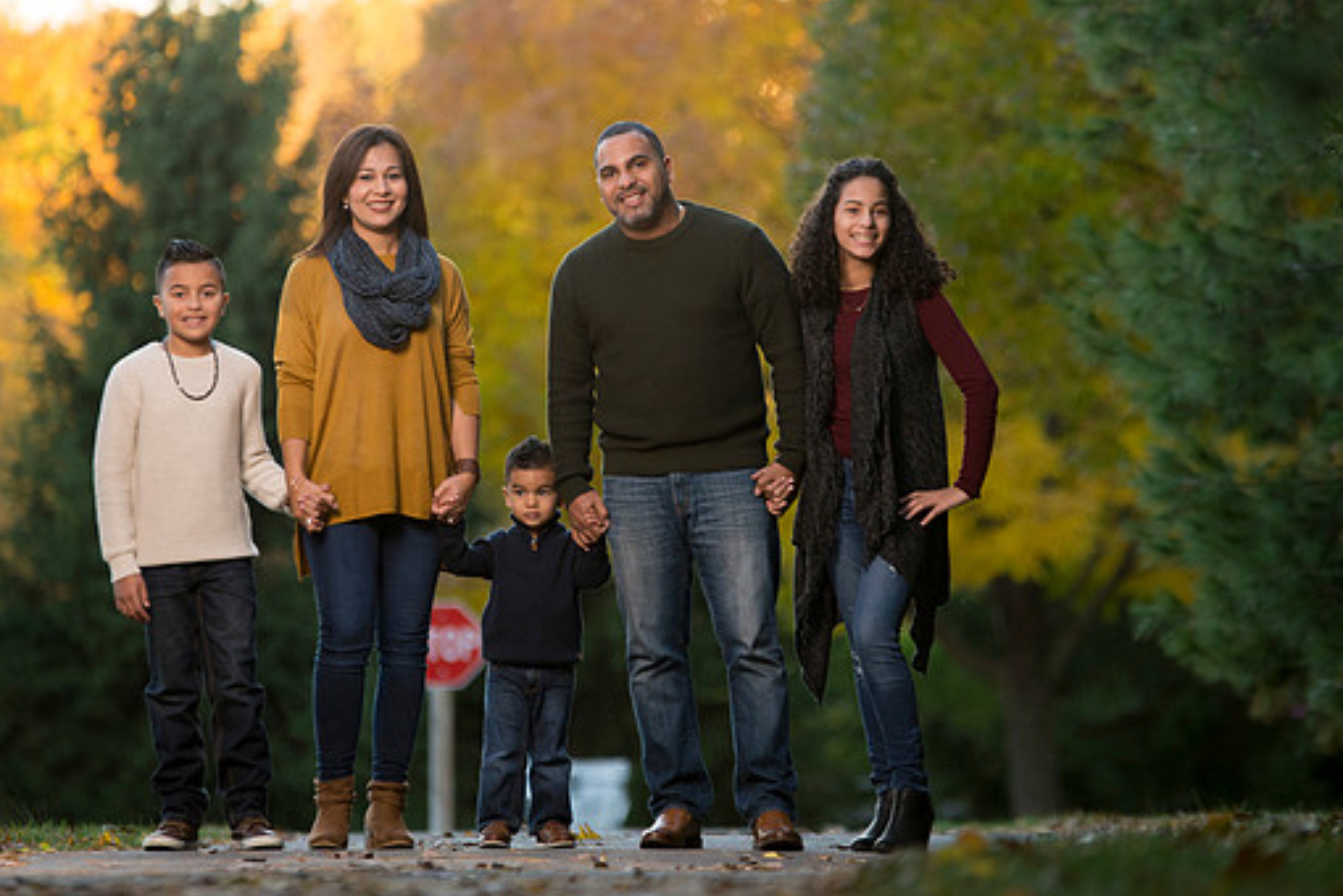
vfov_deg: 4.6
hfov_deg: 7.0
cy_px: 366
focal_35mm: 296
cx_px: 598
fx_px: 11042
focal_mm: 185
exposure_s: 1/640
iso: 640
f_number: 3.2
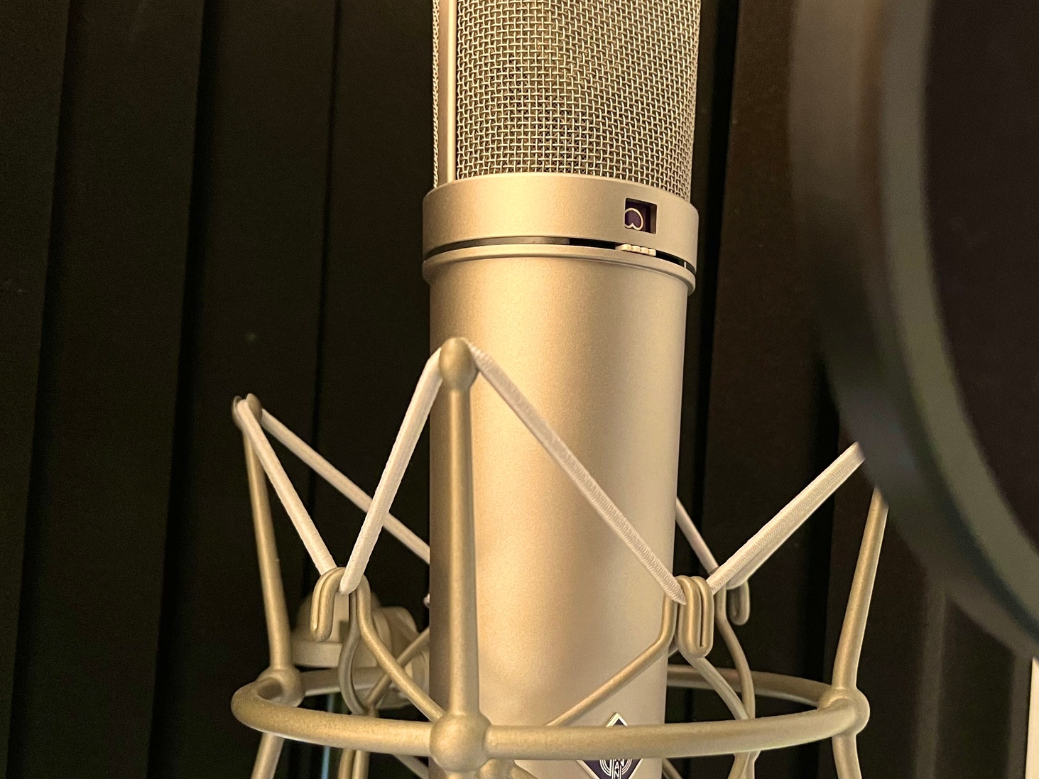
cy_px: 432
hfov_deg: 56.6
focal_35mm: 32
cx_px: 599
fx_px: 960
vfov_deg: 44.1
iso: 400
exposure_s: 1/50
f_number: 1.6
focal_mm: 5.1
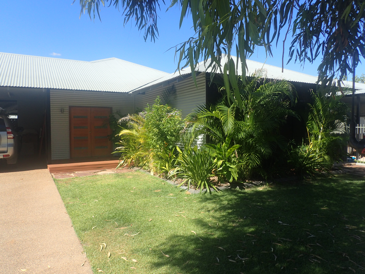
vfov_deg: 54.9
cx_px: 182
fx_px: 264
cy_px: 137
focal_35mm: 25
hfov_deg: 69.4
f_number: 8
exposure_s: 1/100
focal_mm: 4.5
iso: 100
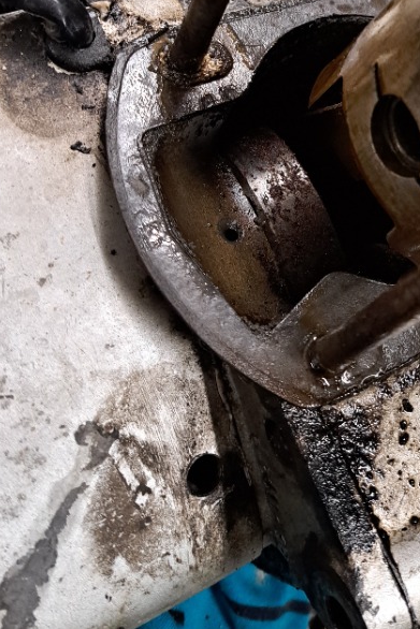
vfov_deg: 40.2
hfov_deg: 28.1
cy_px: 89
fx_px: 804
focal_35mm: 46
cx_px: 380
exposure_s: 1/50
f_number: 1.8
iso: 400
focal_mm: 5.23
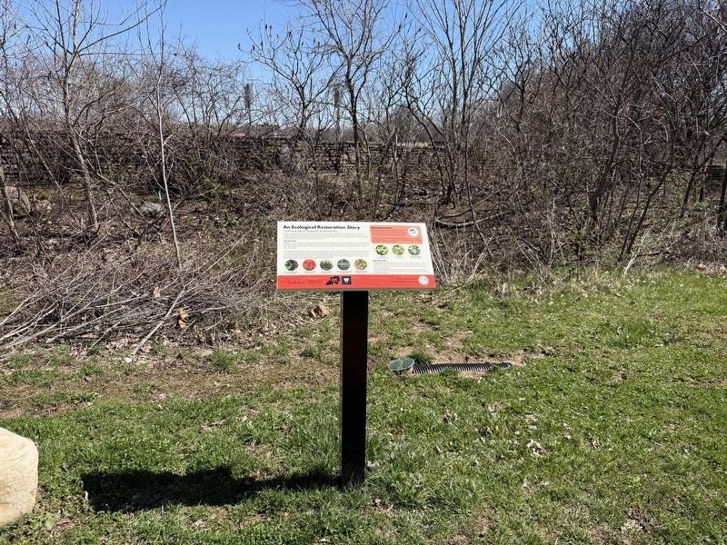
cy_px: 272
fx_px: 504
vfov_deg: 56.8
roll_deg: +0.1
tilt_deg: -13.0
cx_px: 364
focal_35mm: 24
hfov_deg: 71.6
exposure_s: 1/3279
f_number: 1.78
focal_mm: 6.76
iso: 80
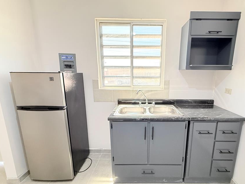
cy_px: 98
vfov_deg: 74.6
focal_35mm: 17
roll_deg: -0.7
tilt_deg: -10.7
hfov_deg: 90.3
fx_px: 120
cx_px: 142
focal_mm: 2.22
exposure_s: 1/120
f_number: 2.2
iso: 500
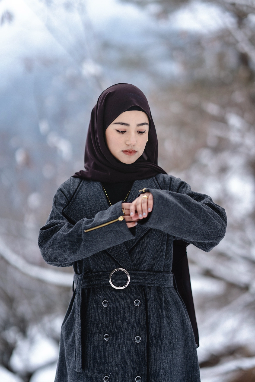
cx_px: 128
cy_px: 191
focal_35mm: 85
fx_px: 903
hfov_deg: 16.1
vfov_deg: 23.9
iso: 50
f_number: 1.4
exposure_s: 1/1250
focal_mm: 85
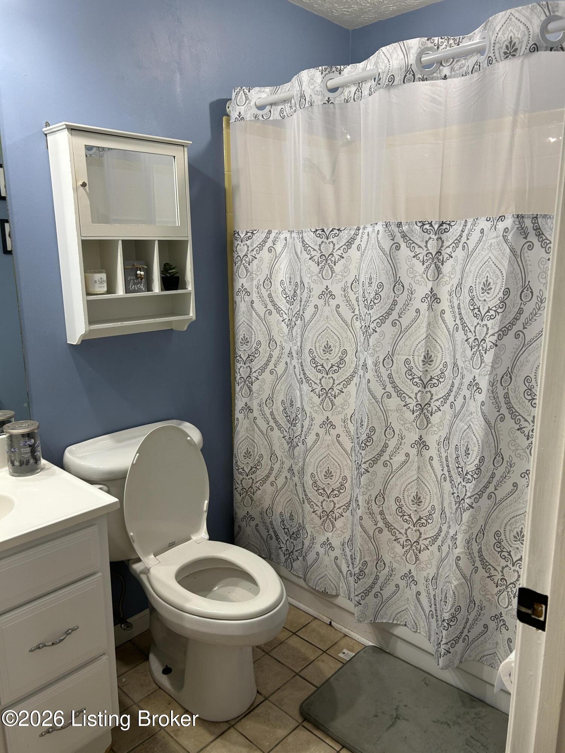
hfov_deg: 53.1
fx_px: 566
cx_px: 282
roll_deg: -0.4
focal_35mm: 26
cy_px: 376
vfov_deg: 67.3
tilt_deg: -10.9
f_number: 1.5
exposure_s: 1/60
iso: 80
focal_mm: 5.7
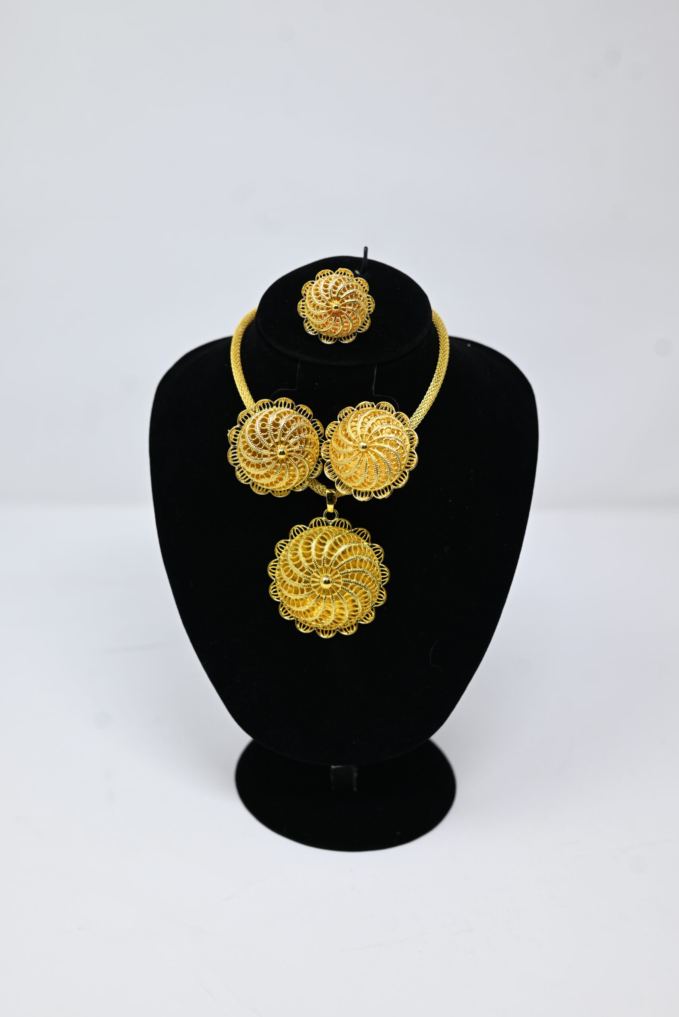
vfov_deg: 48.4
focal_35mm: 40
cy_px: 508
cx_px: 340
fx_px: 1131
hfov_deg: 33.4
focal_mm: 40
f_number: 4.5
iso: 125
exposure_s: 1/60
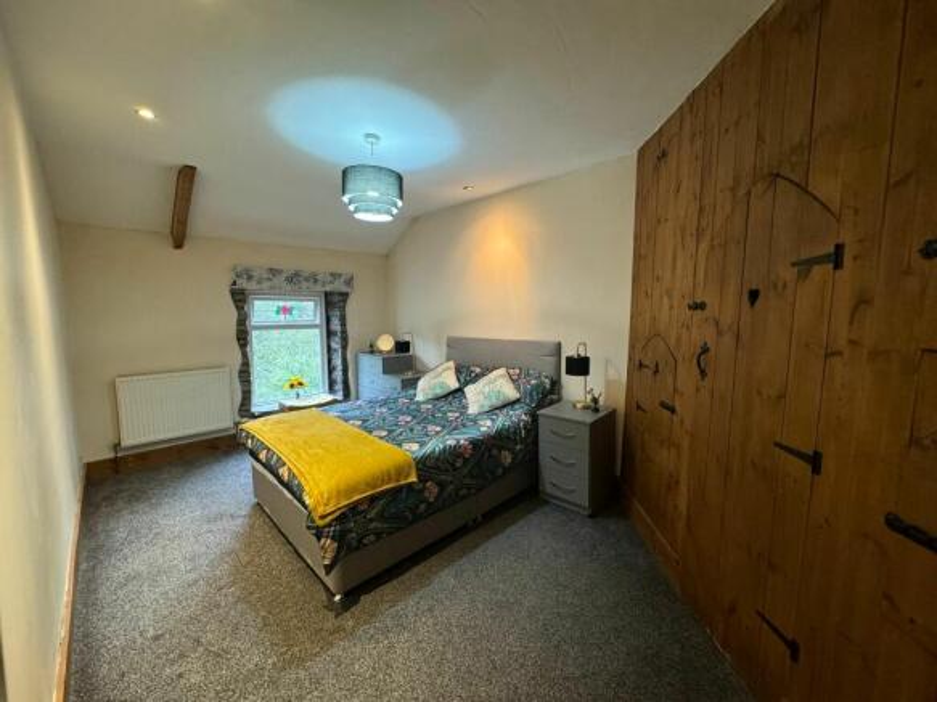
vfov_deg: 85.7
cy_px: 351
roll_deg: +0.2
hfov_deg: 102.1
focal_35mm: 14
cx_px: 468
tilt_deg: -7.0
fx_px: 379
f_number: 2.2
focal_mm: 2.22
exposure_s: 1/50
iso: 320
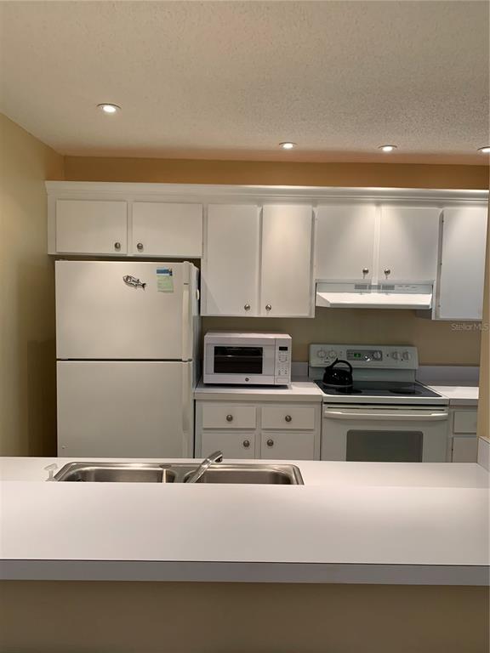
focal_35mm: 26
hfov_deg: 53.1
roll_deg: -0.2
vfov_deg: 67.3
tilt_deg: -3.9
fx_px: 491
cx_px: 245
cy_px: 326
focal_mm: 4.25
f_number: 1.8
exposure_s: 1/60
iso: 100
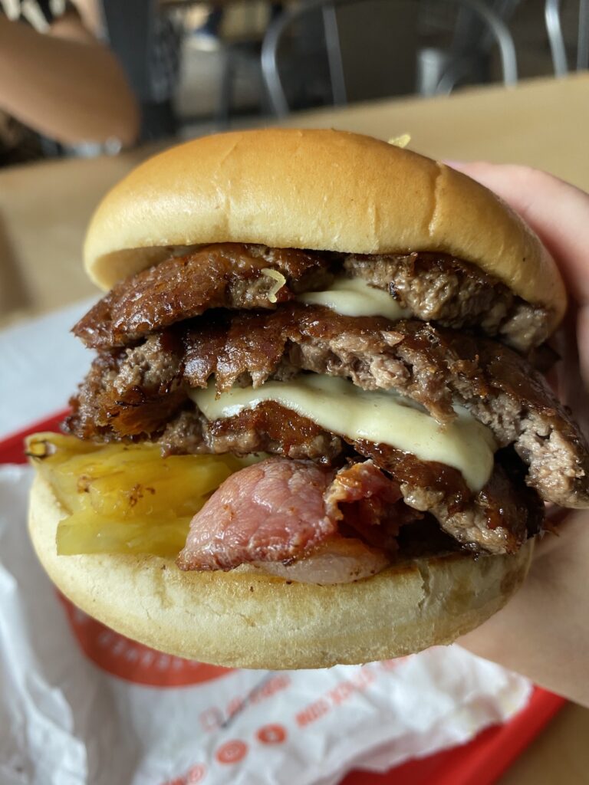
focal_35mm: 26
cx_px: 294
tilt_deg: -39.5
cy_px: 392
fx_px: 590
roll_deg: +1.4
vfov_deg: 67.3
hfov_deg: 53.1
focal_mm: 4.25
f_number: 1.8
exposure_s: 1/50
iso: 64
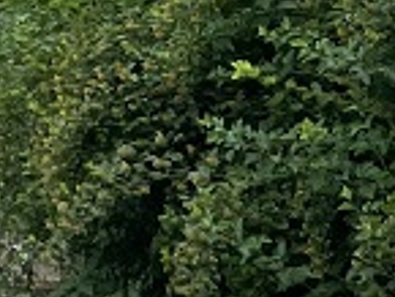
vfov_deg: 8.1
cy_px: -544
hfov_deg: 9.8
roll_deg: -2.7
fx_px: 1839
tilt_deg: +24.7
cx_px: -736
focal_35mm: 161
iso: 32
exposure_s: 1/643
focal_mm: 4.2
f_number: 1.6
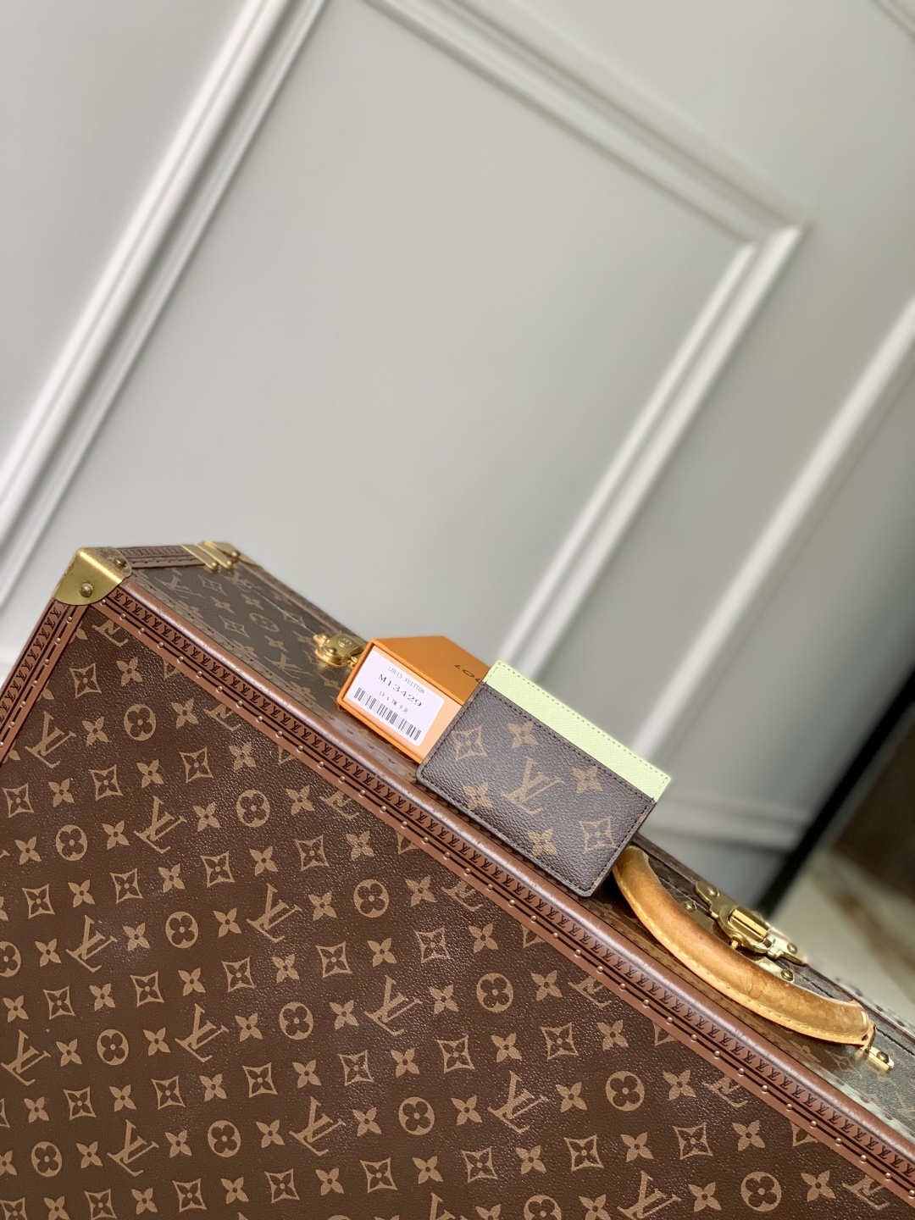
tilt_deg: -11.7
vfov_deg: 36.8
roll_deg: -30.5
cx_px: 458
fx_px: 1833
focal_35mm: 52
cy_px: 610
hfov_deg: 28.0
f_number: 2.4
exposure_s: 1/122
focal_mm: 6
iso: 80
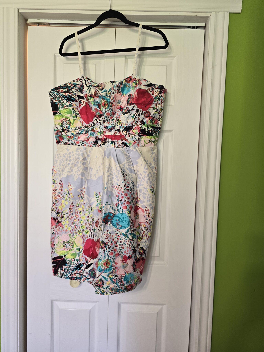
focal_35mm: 23
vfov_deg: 73.9
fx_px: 234
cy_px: 176
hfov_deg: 58.9
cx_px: 132
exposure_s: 1/120
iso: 200
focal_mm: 6.3
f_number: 1.7
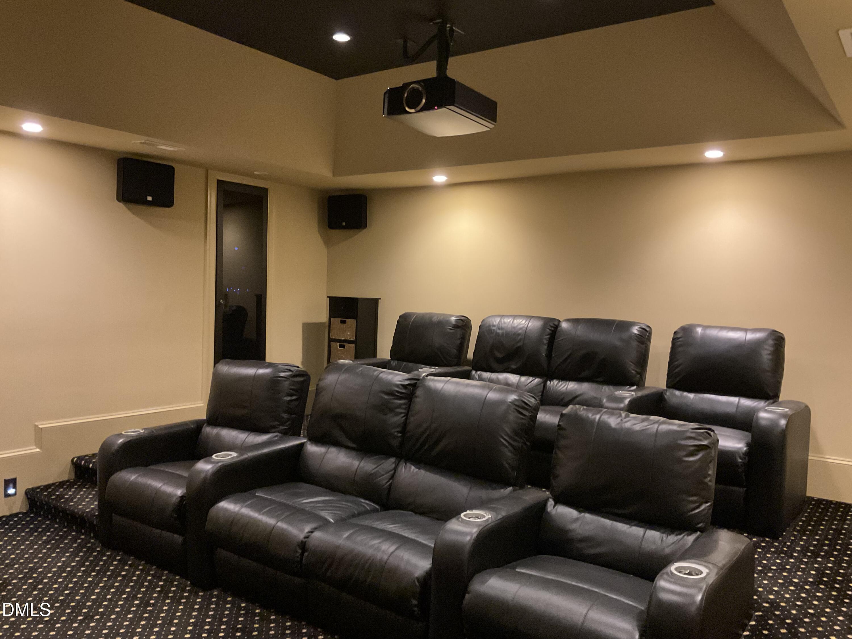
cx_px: 426
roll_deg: -2.1
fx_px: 714
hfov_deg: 61.7
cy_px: 320
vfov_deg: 48.2
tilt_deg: -3.5
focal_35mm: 29
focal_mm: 3
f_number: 1.8
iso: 500
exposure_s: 1/30
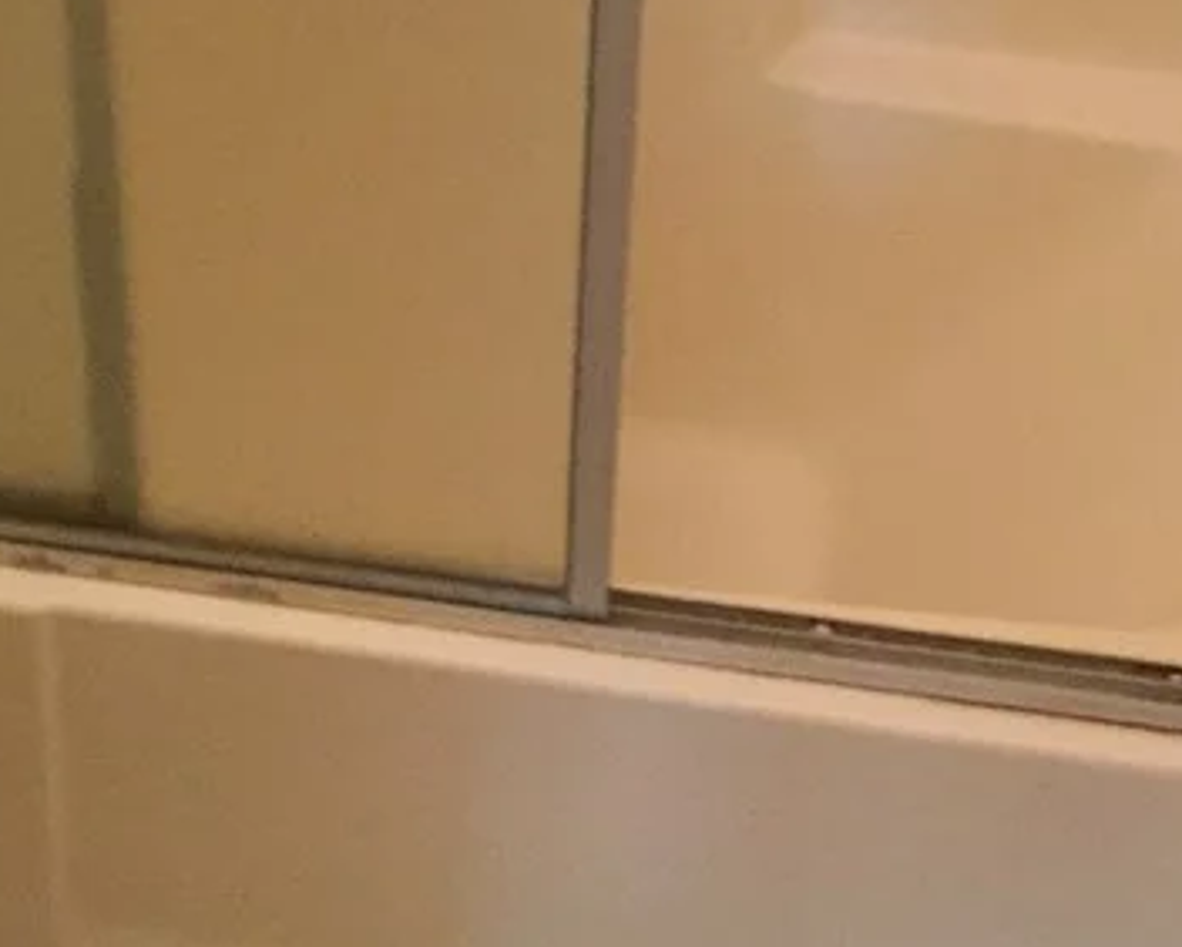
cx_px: 702
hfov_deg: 21.7
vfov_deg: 17.4
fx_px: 3080
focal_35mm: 88
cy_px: 309
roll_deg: +1.8
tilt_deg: -35.7
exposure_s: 1/30
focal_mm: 3.3
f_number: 2.4
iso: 200
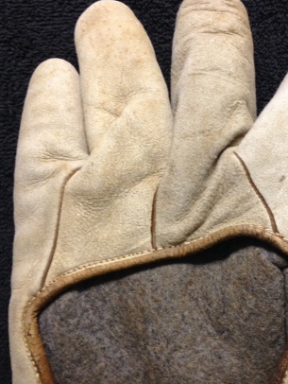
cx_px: 218
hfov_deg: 27.6
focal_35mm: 52
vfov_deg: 36.7
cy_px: 223
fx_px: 576
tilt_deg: -81.8
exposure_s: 1/20
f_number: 2.4
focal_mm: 4.12
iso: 160
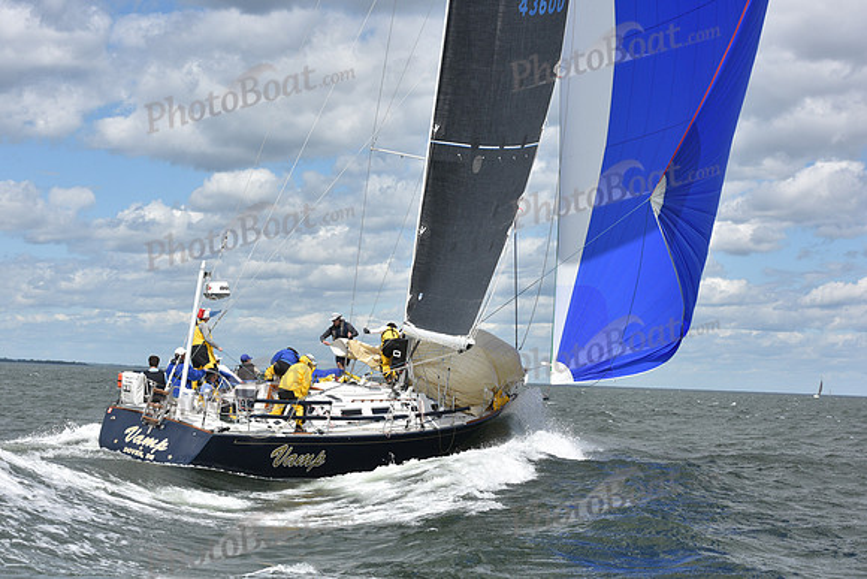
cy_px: 290
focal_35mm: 70
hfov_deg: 28.8
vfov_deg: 19.5
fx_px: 1686
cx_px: 434
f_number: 8
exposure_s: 1/1250
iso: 320
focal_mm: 70
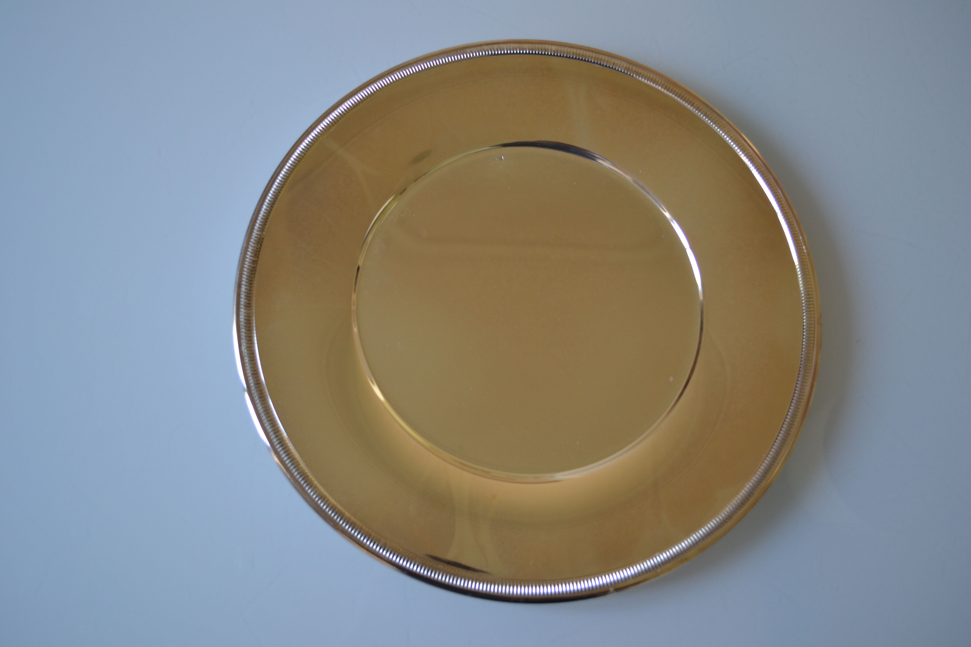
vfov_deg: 40.0
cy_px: 324
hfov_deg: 57.2
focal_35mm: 33
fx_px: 890
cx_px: 486
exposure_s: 1/40
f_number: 3.8
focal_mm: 22
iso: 400
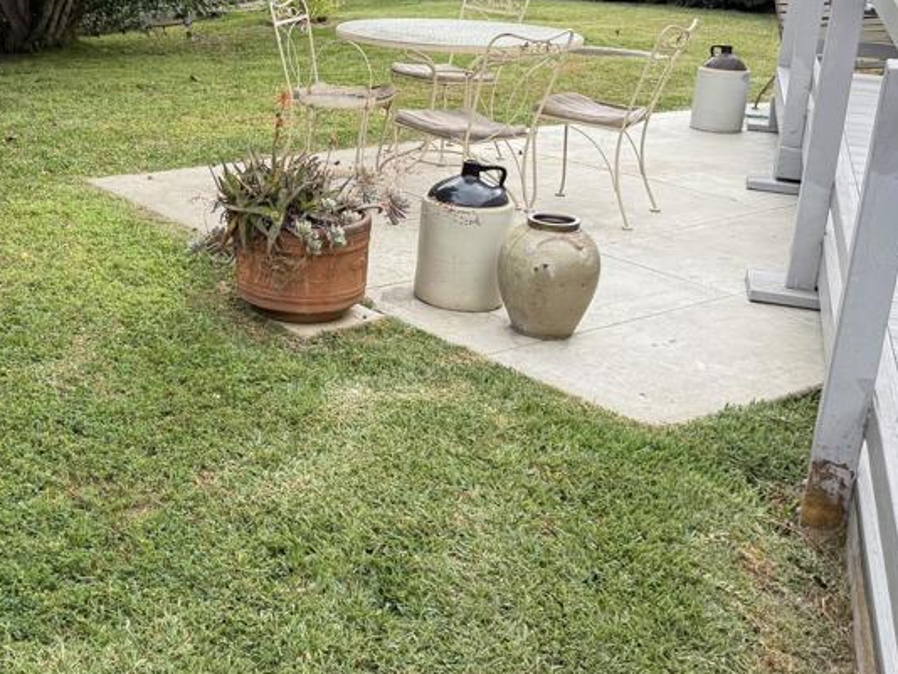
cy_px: 202
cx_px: 138
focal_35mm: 46
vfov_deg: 31.2
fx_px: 1194
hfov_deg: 39.1
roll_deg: -1.3
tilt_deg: -13.3
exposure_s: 1/1060
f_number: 1.78
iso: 80
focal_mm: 6.76
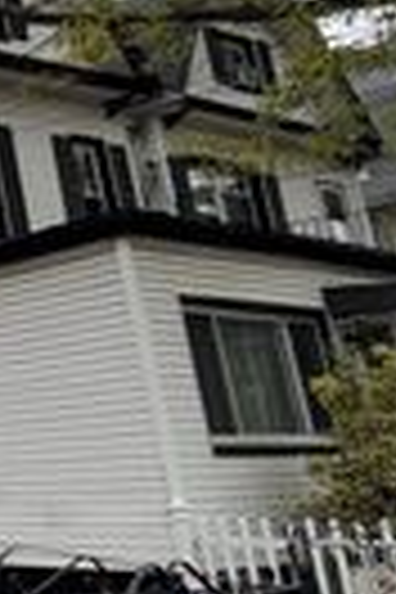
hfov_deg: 13.4
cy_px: 331
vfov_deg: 36.2
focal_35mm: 55
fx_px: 907
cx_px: -652
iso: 32
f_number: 2.2
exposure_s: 1/770
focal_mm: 2.22
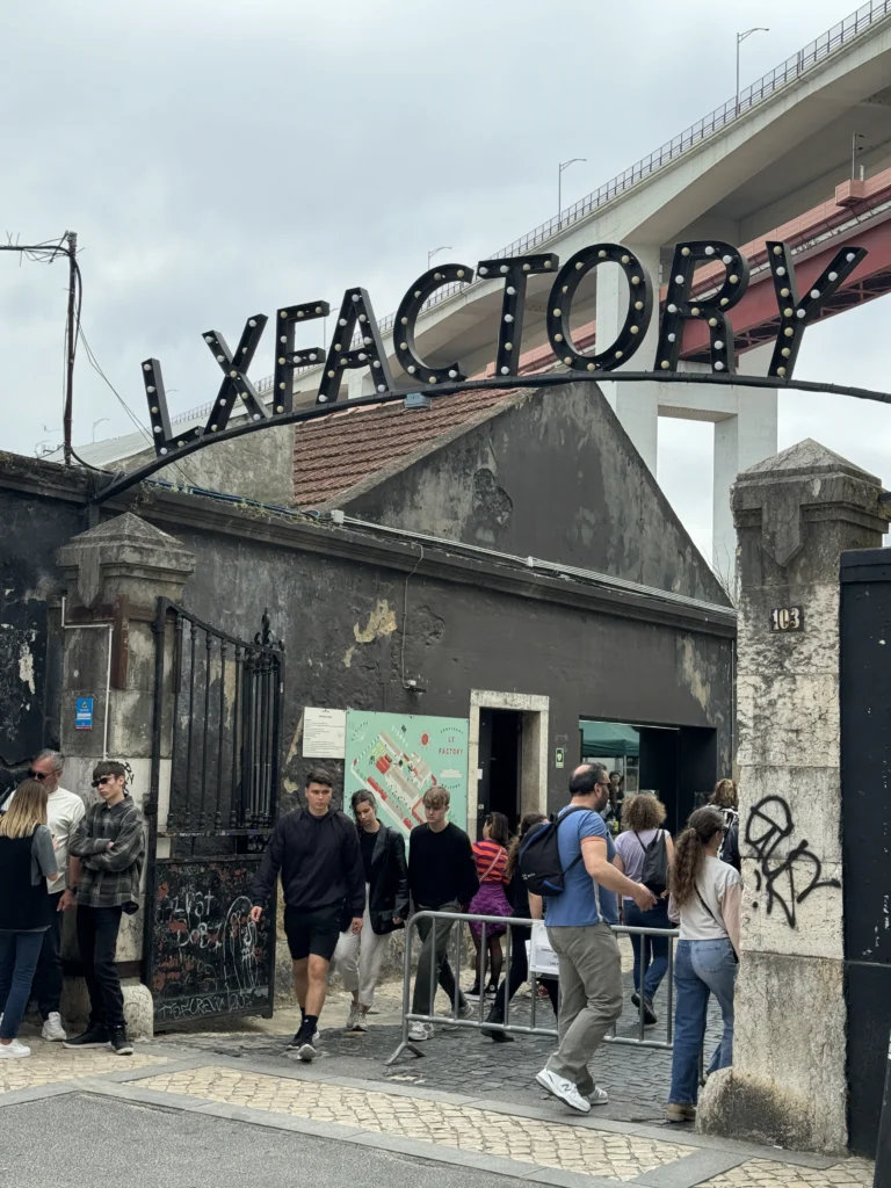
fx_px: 1647
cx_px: 446
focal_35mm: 48
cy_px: 594
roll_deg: -1.0
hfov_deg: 30.3
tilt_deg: +6.7
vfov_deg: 39.7
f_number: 1.78
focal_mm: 6.86
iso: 64
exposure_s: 1/2252
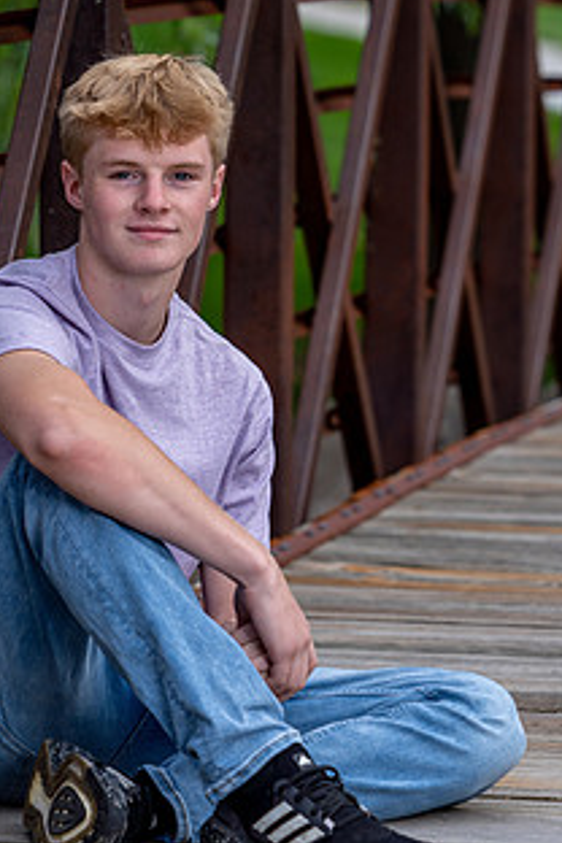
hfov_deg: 7.0
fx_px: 4566
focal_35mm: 195
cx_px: 178
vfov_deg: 10.5
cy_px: 422
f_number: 4
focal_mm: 135
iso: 100
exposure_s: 1/250
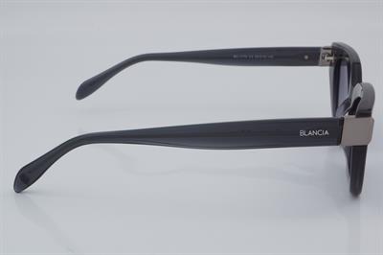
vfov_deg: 18.2
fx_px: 797
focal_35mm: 75
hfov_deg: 27.0
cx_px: 192
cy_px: 128
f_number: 32
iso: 100
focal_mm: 50
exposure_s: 1/4
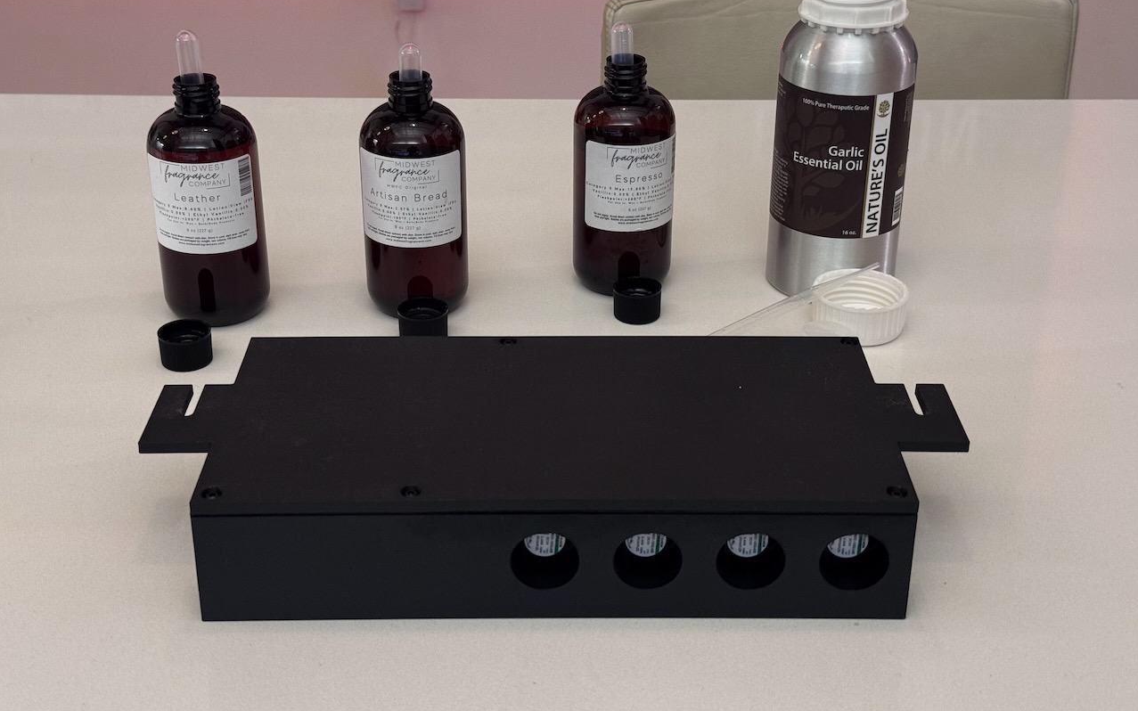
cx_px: 569
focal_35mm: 51
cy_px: 291
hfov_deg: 39.6
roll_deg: +0.1
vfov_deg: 25.3
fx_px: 1582
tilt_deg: -26.1
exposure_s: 1/40
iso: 250
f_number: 1.78
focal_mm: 6.76
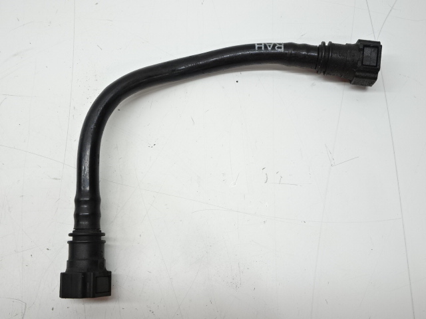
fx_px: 492
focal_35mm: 40
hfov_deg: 46.8
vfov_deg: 36.0
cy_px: 160
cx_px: 213
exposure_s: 1/40
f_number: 4
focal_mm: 6.8
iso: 125
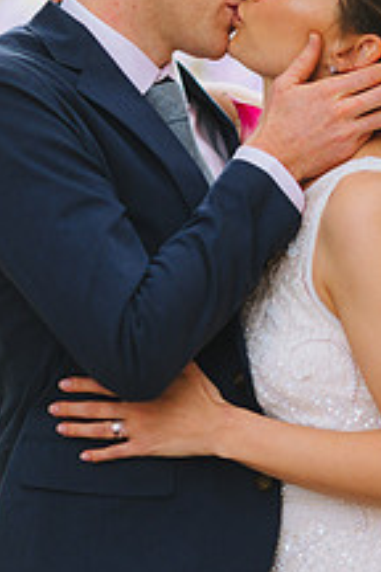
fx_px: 2810
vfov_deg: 11.6
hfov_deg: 7.8
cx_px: 239
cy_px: 262
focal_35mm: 177
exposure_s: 1/640
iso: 400
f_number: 1.6
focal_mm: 85
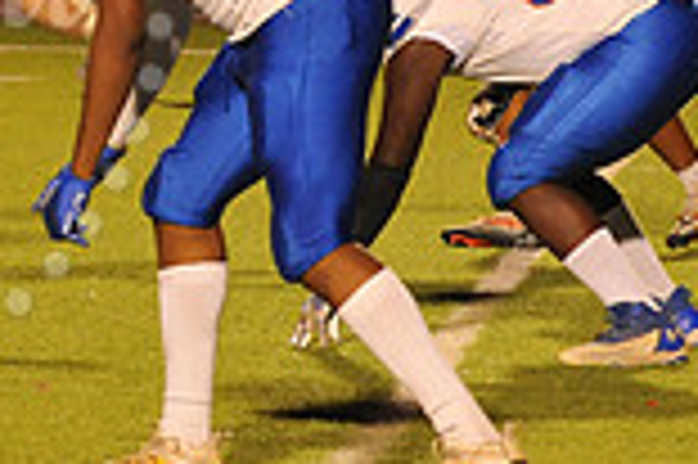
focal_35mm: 504
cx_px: -257
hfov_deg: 4.1
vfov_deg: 2.7
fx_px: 9762
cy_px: -18
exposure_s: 1/160
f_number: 7.1
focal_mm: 135
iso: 3200
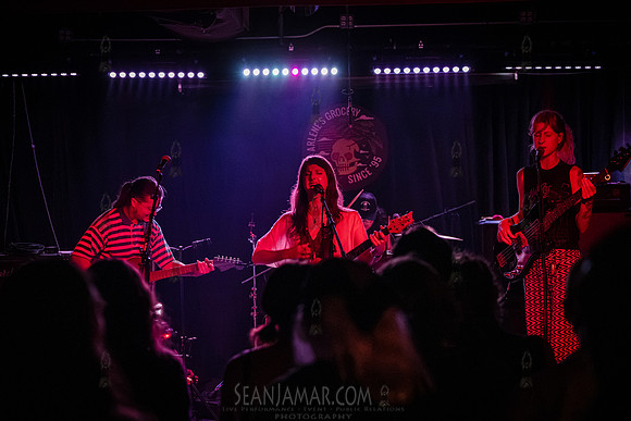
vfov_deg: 18.2
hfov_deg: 27.0
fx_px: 1315
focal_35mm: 75
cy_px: 210
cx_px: 316
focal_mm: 75
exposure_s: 1/250
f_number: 3.2
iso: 16000
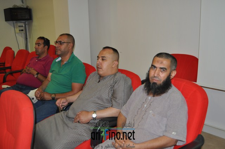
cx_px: 112
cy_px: 74
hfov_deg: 53.2
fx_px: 225
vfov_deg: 36.8
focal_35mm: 36
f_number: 3.8
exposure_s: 1/60
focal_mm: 24
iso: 800
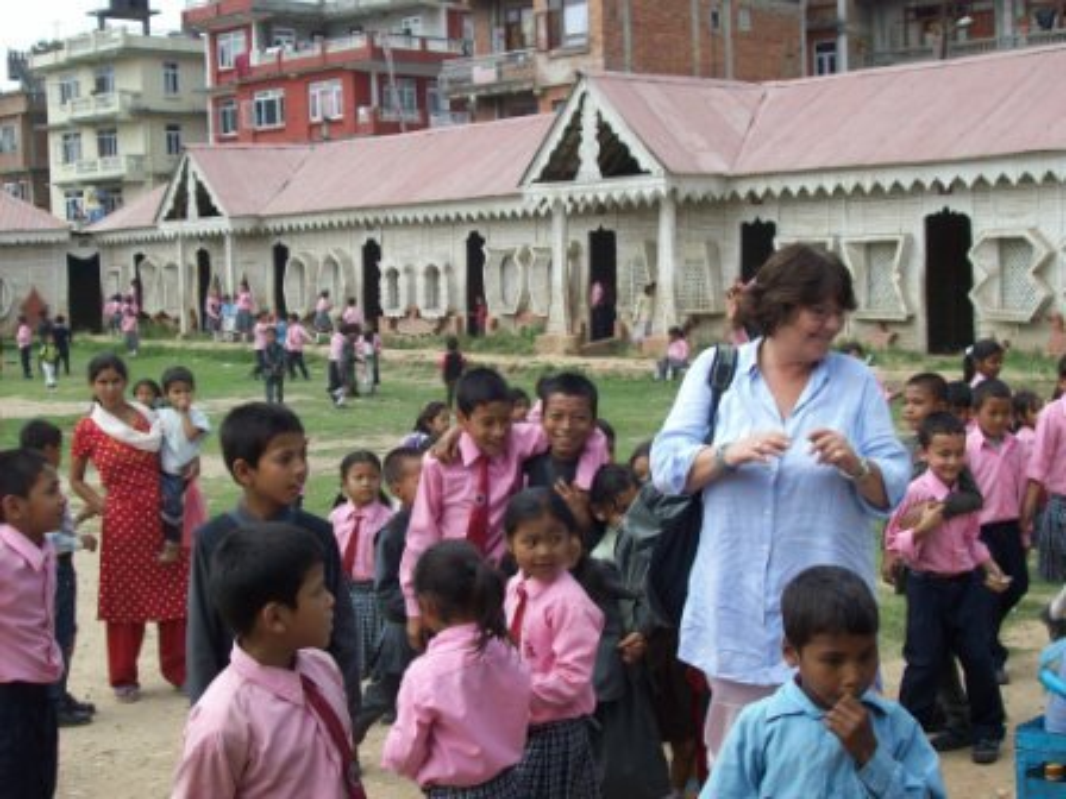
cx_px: 533
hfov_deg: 34.3
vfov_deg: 26.1
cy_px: 400
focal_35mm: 56
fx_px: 1725
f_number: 3.4
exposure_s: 1/460
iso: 80
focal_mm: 9.4
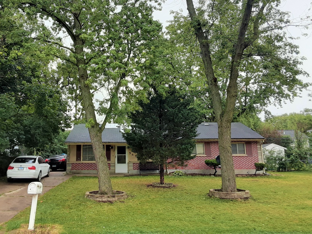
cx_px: 156
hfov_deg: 65.3
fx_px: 243
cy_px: 117
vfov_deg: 51.4
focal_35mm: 27
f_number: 1.9
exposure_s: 1/147
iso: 40
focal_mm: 2.91
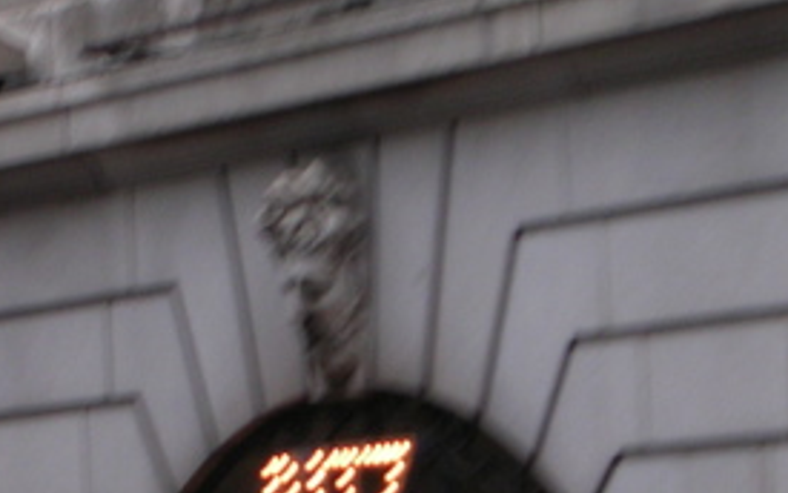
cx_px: 330
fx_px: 5821
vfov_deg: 4.8
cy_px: 493
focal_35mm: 271
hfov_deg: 7.7
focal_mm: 16.7
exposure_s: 1/30
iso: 56
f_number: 4.8
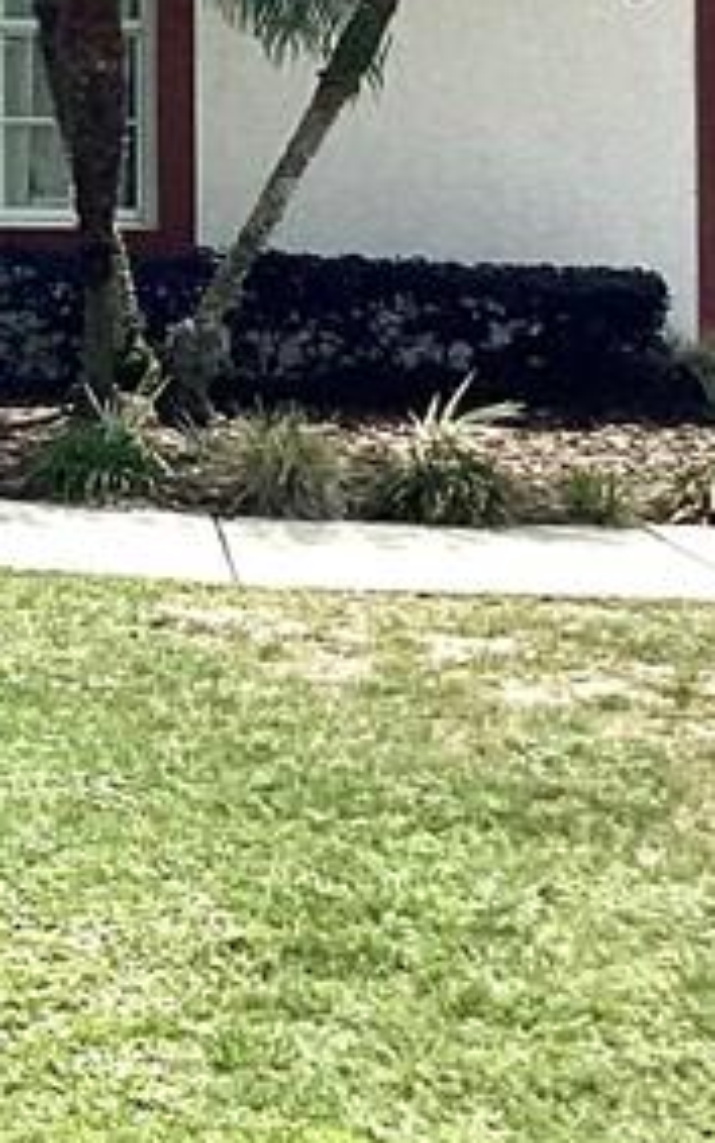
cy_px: -166
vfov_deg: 16.9
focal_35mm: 119
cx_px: -788
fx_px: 3708
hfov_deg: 10.1
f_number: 2.4
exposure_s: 1/2037
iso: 25
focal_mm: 3.3
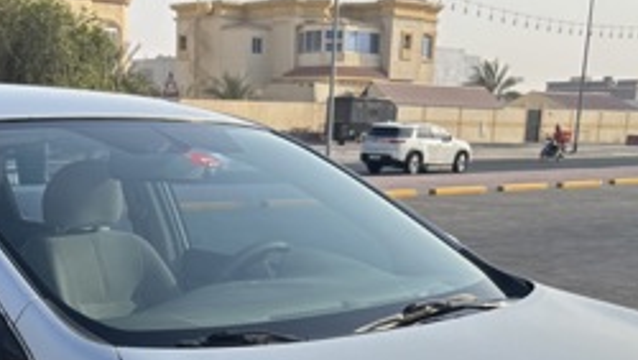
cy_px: 549
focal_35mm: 68
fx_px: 1151
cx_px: 222
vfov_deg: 16.2
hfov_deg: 30.8
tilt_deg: -19.1
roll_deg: -0.4
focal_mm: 5.96
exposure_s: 1/2193
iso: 50
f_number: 1.6
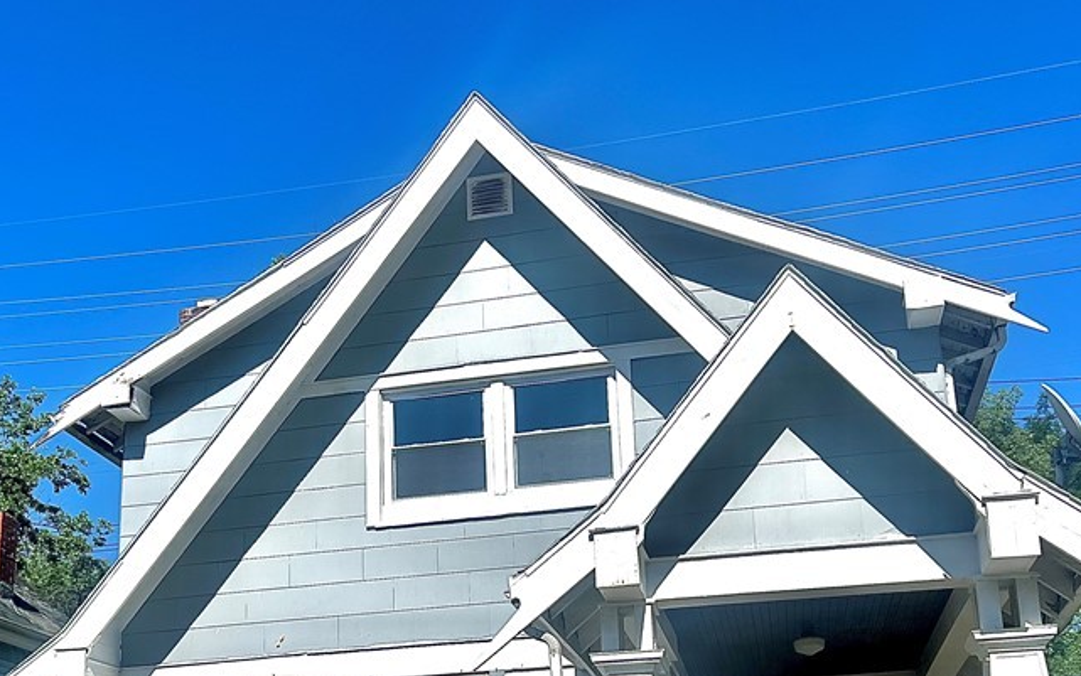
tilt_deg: +13.9
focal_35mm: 44
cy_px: 593
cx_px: 496
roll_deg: +2.4
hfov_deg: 45.2
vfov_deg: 28.2
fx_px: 1297
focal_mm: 5.7
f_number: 1.5
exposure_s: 1/12658
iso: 50
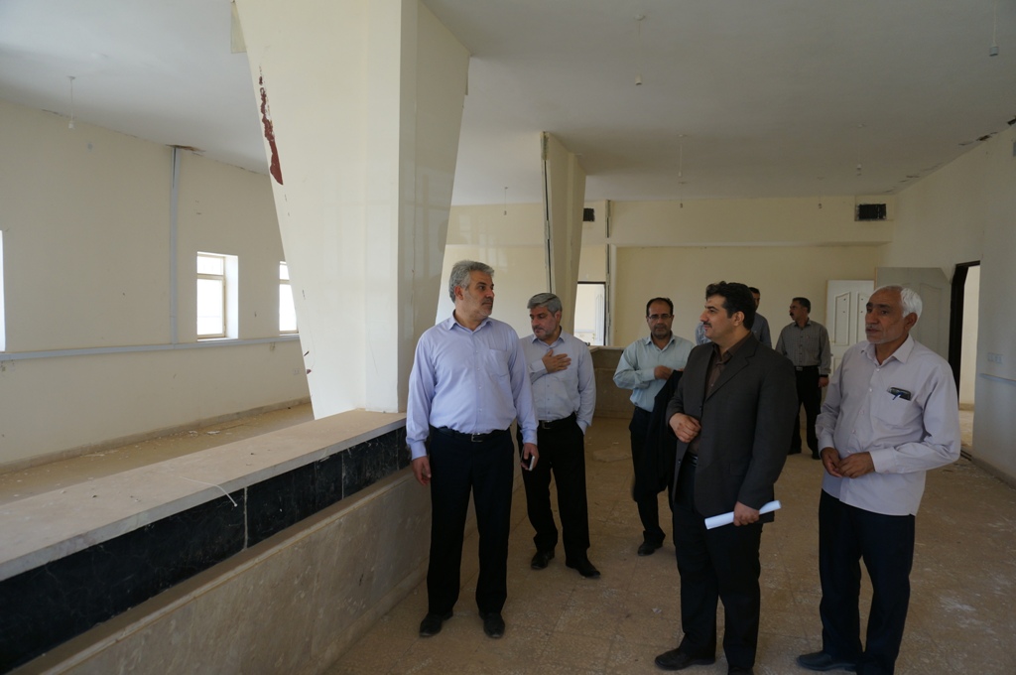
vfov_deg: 53.0
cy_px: 338
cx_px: 508
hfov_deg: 73.8
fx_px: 676
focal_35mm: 24
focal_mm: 16
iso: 200
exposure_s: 1/60
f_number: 4
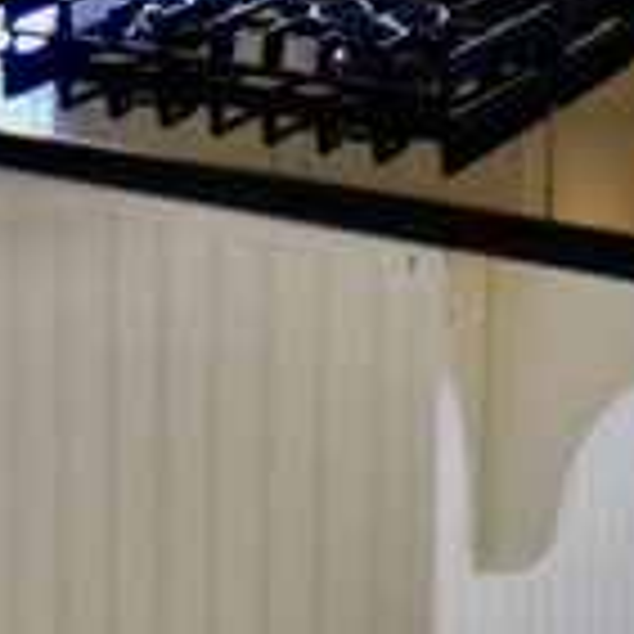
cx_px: -29
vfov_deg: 12.3
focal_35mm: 138
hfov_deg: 12.5
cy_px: -166
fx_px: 2860
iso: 64
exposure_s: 1/24
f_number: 2.4
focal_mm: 4.13
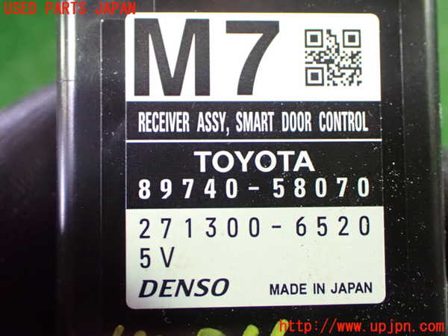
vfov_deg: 32.9
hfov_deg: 42.9
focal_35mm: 44
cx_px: 224
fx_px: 569
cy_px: 168
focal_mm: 7.84
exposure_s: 1/40
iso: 1600
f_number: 2.9
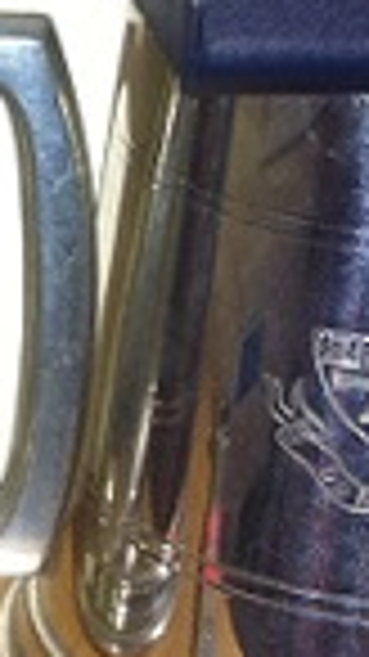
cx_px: -454
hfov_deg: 8.3
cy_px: 38
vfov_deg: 15.5
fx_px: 2386
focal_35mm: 137
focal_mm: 3.85
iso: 80
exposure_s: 1/19
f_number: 2.8
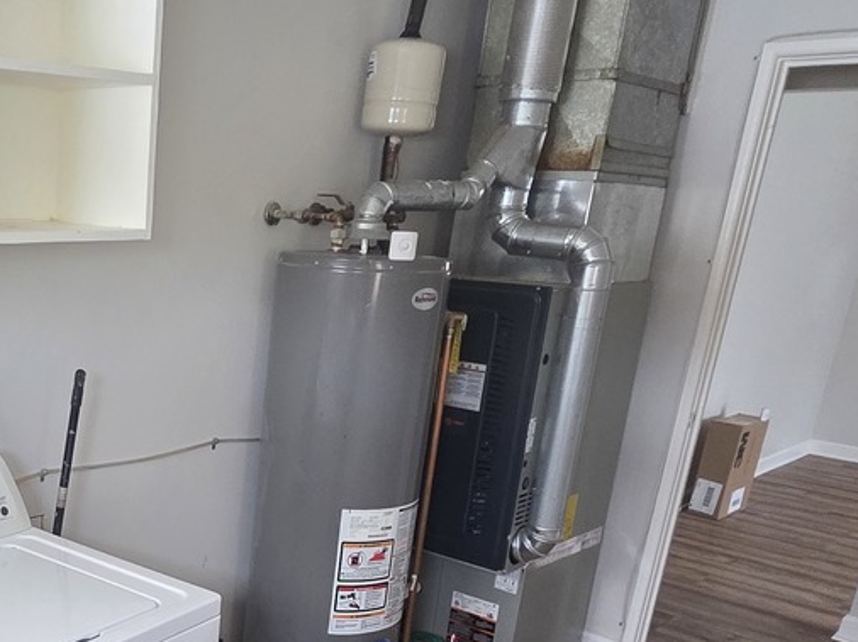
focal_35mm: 37
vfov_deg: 36.6
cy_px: 557
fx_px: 917
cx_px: 114
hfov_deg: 46.1
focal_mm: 2.2
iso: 400
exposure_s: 1/60
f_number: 2.2
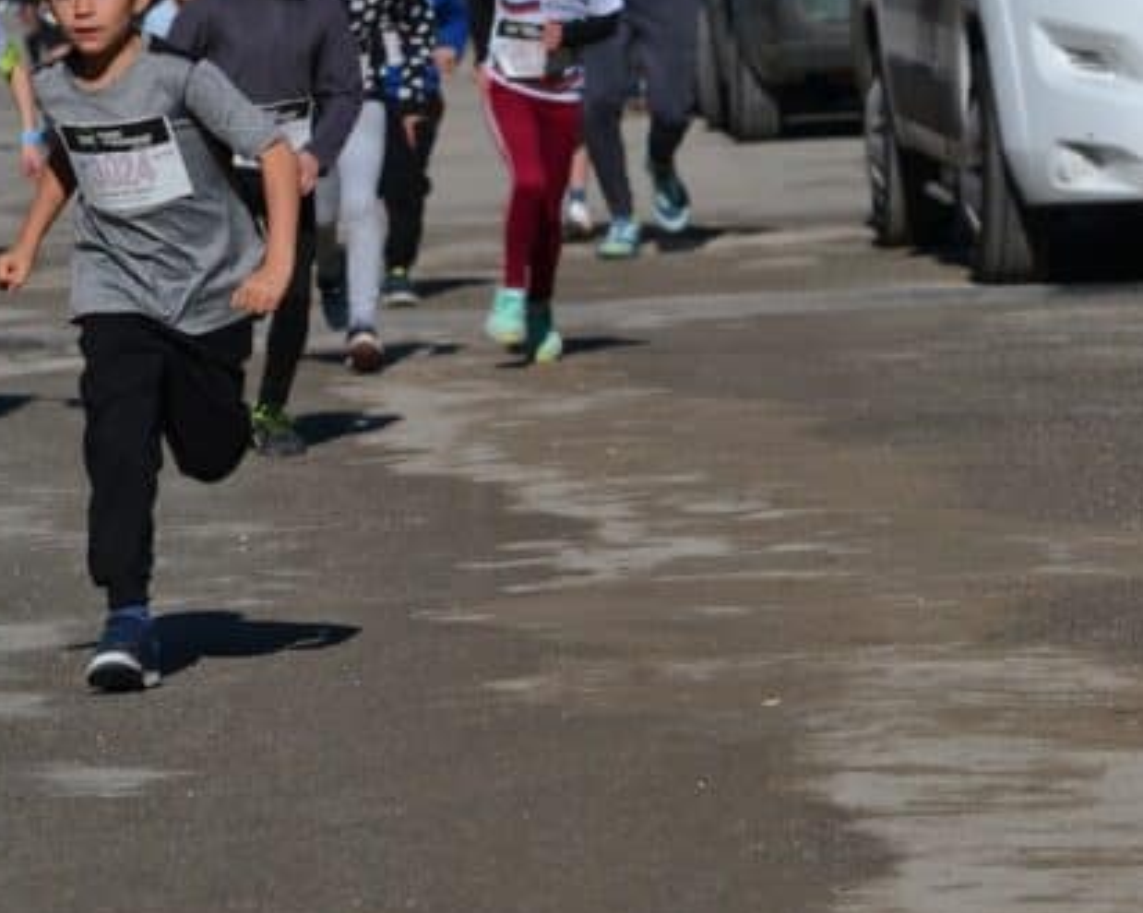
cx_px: 141
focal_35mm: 393
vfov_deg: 3.9
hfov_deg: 4.9
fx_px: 13288
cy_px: 332
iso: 250
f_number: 7.1
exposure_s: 1/2000
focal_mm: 150
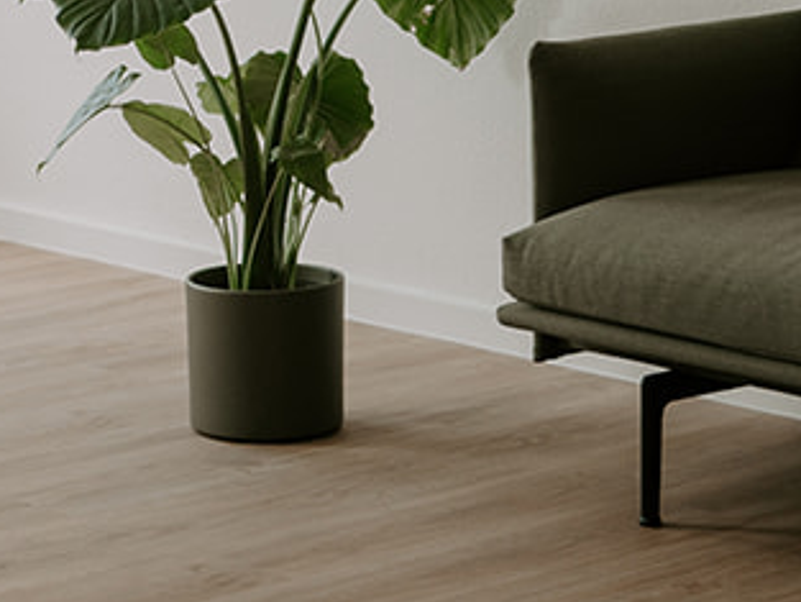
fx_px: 3982
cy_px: -111
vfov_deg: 8.5
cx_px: 292
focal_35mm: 172
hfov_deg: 11.5
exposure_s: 1/250
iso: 160
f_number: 2
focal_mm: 35
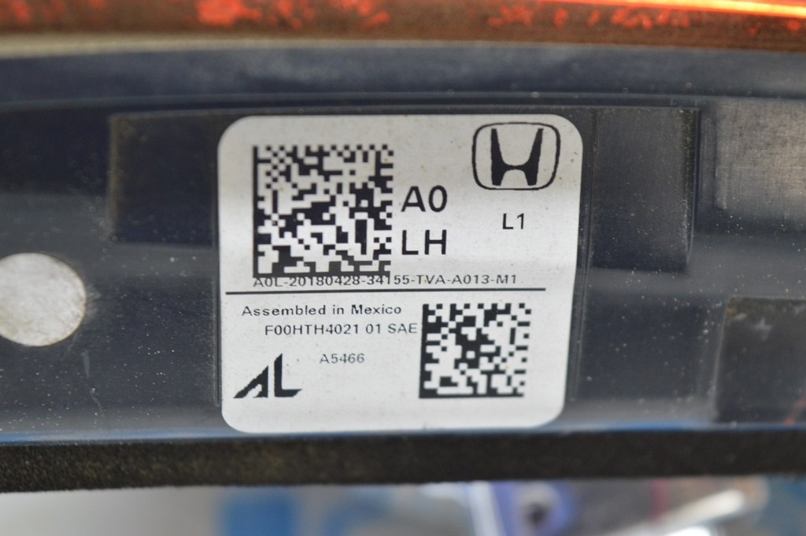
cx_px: 403
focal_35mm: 82
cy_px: 268
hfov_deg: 24.6
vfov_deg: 16.5
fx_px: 1846
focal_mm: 55
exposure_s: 1/20
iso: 800
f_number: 5.6
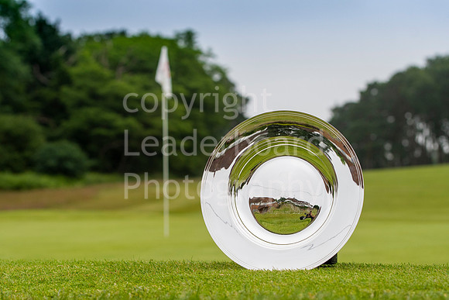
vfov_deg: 13.0
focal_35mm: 105
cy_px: 150
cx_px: 224
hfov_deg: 19.5
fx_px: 1310
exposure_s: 1/500
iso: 400
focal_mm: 70
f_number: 5.6
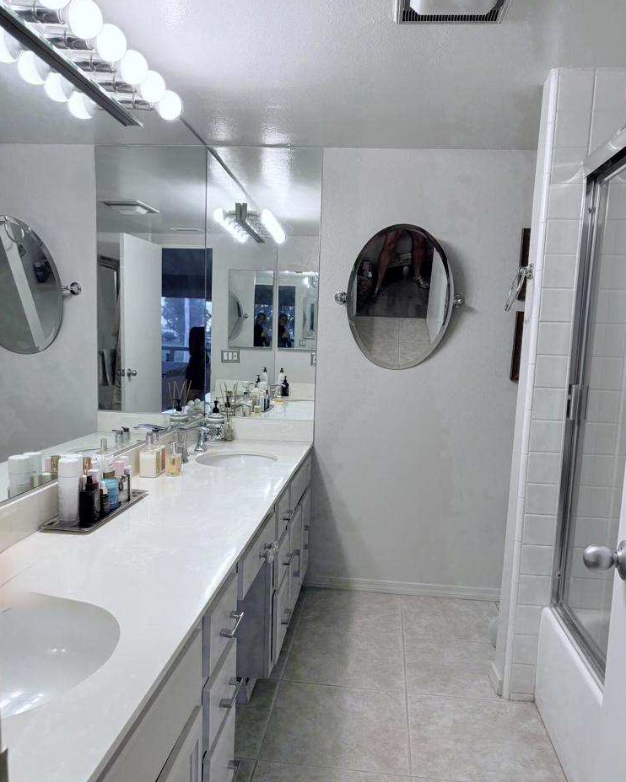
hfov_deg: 51.5
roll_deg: -3.0
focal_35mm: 28
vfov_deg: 62.1
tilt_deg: -8.0
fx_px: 649
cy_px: 427
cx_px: 321
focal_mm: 5.96
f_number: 1.6
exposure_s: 1/189
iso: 125
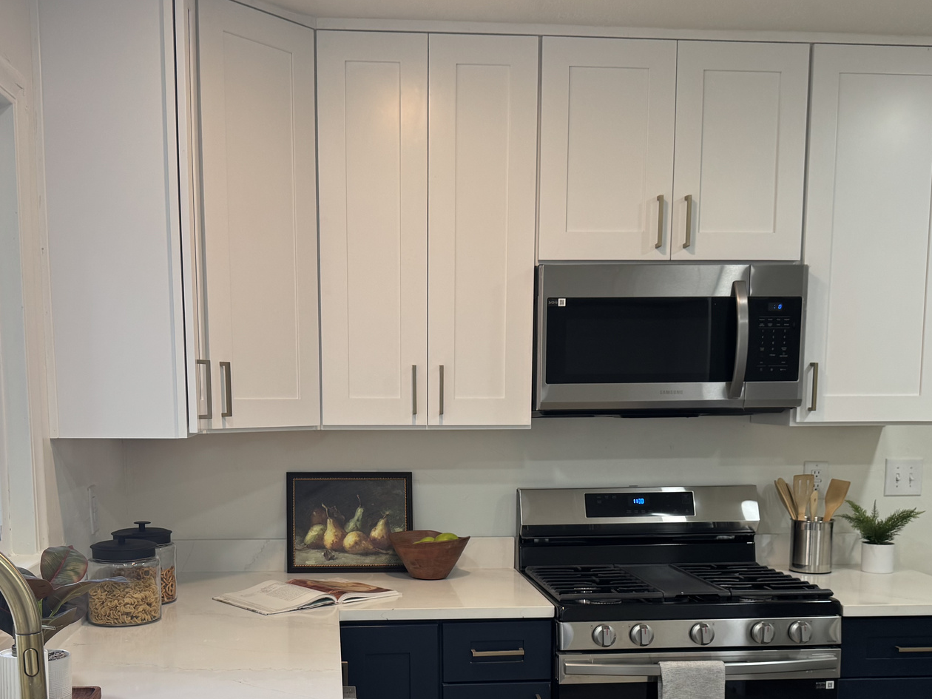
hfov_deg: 47.8
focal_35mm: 39
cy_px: 536
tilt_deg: -7.6
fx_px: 1050
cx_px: 426
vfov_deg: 35.9
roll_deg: +0.3
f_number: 1.78
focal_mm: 6.76
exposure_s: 1/120
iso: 100
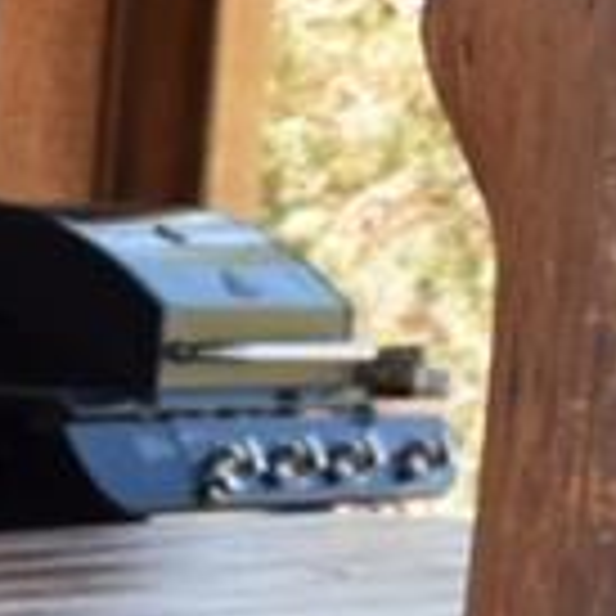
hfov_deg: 5.4
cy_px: 1000
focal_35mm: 251
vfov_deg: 6.8
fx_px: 5053
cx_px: -2437
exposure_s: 1/160
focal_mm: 18
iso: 400
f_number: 6.3
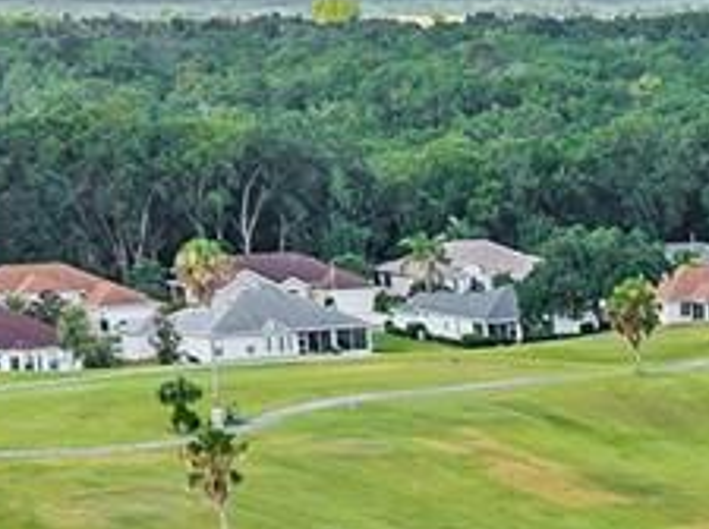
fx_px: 3497
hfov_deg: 11.1
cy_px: 819
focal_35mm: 171
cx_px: 1119
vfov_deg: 8.4
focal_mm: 8.67
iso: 270
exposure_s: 1/2500
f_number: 1.8
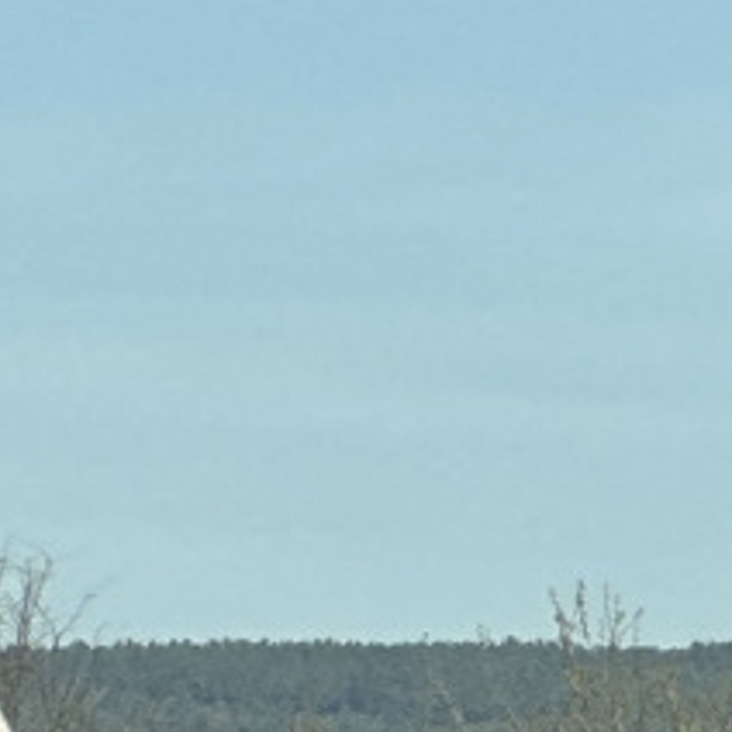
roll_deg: +0.1
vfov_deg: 2.7
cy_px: 283
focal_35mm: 643
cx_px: 2804
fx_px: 15383
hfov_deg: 2.7
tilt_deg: +3.1
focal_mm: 9
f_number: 2.8
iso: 32
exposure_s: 1/592
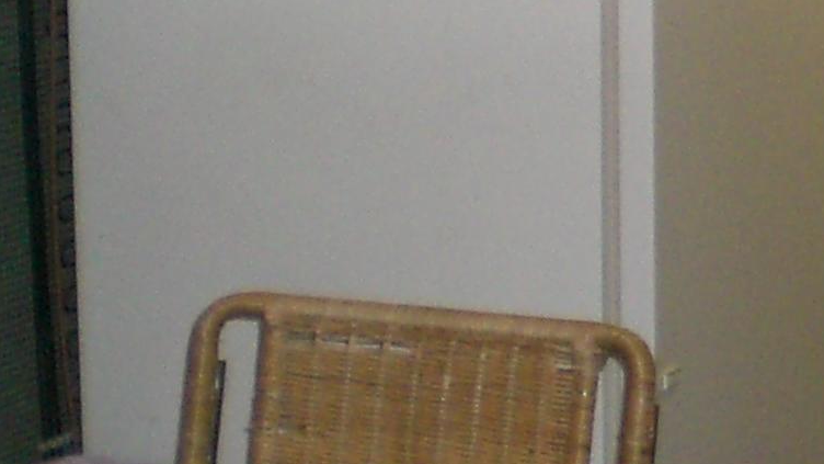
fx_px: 3387
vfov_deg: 7.8
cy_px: 50
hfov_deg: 13.4
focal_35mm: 155
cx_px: 1085
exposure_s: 1/60
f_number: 3.1
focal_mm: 6.3
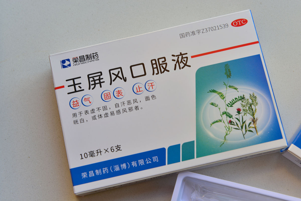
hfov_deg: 33.4
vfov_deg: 22.6
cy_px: 100
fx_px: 502
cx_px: 150
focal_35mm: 60
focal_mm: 60
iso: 200
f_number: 7.1
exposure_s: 1/30
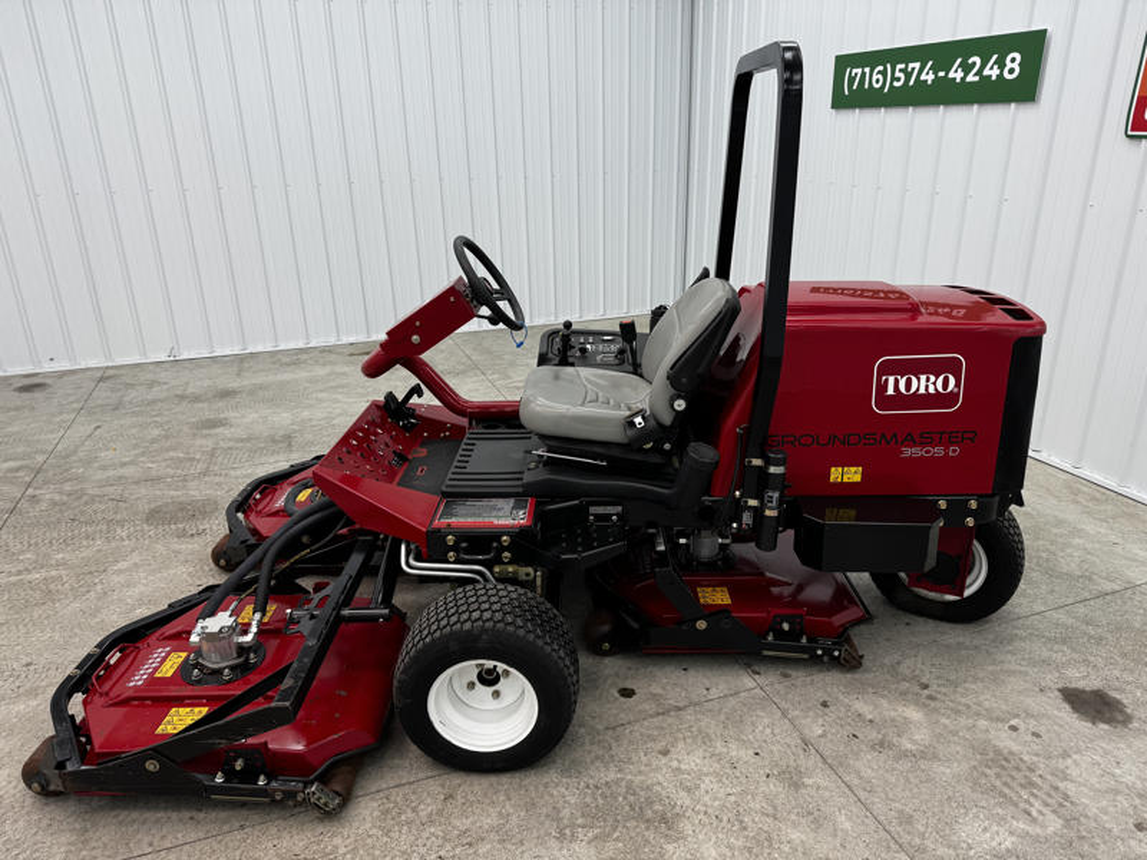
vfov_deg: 56.8
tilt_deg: -21.9
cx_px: 574
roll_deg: +0.7
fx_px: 795
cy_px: 430
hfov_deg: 71.6
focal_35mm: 24
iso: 80
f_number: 1.78
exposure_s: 1/120
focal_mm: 6.76
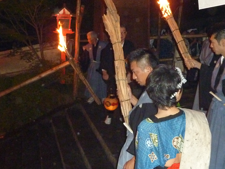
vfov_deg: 28.6
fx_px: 331
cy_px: 84
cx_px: 112
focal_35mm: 51
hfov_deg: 37.5
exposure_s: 1/30
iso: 800
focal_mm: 4.7
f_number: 3.4
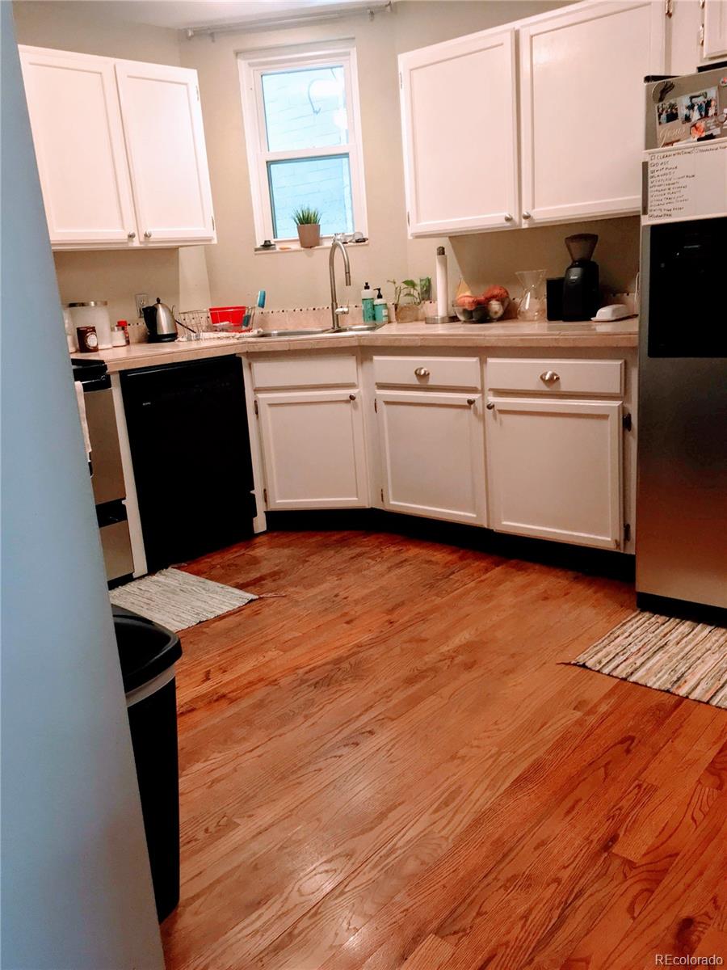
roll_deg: +4.7
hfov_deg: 48.2
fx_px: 812
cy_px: 485
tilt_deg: -15.0
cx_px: 364
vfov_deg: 61.7
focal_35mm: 29
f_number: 2.2
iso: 125
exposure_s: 1/30
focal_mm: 4.15
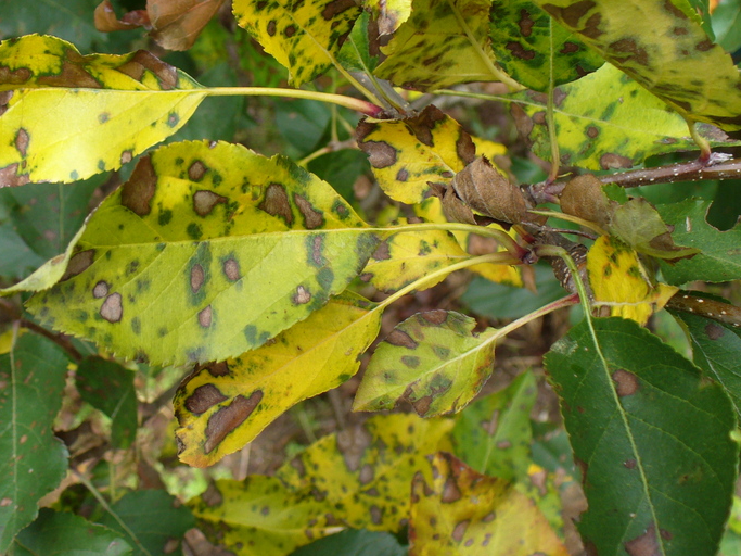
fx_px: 1113
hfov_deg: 36.8
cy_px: 238
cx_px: 332
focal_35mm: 52
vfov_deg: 28.0
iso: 80
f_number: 2.8
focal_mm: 6.1
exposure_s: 1/250
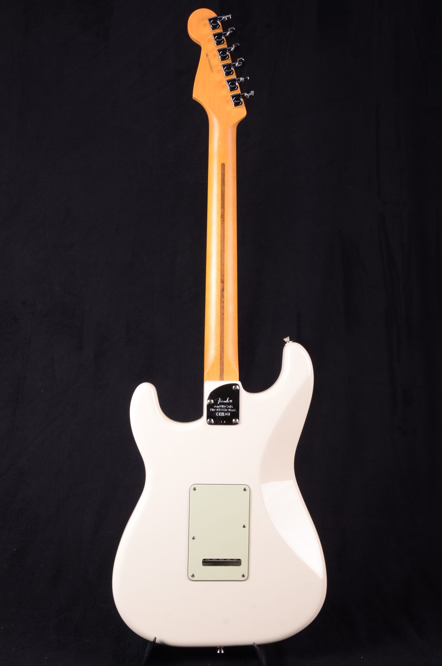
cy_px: 333
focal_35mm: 48
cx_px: 221
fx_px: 888
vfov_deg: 41.2
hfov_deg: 28.0
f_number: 13
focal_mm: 32
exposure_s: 1/200
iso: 200
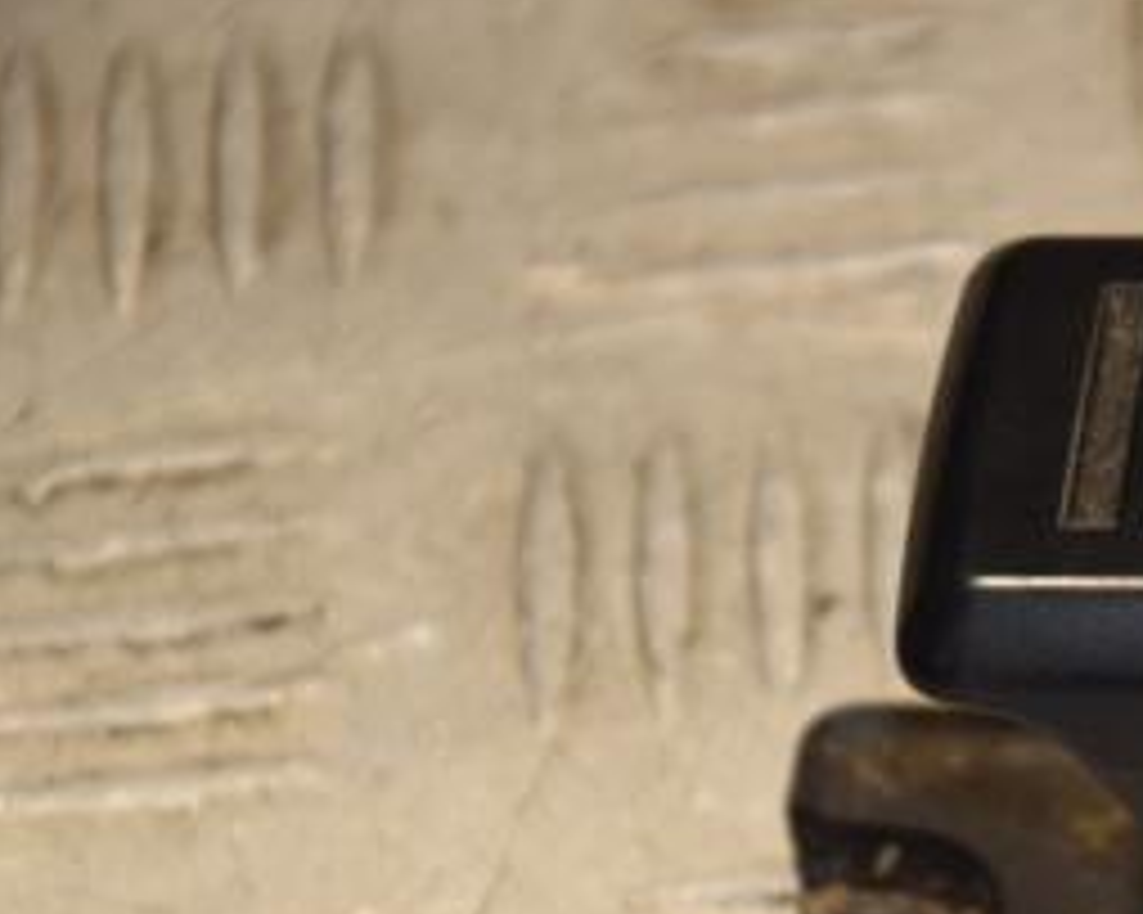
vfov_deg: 4.4
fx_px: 11805
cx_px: 1332
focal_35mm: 349
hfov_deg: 5.5
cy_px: 792
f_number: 6.3
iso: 800
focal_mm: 105
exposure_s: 1/200
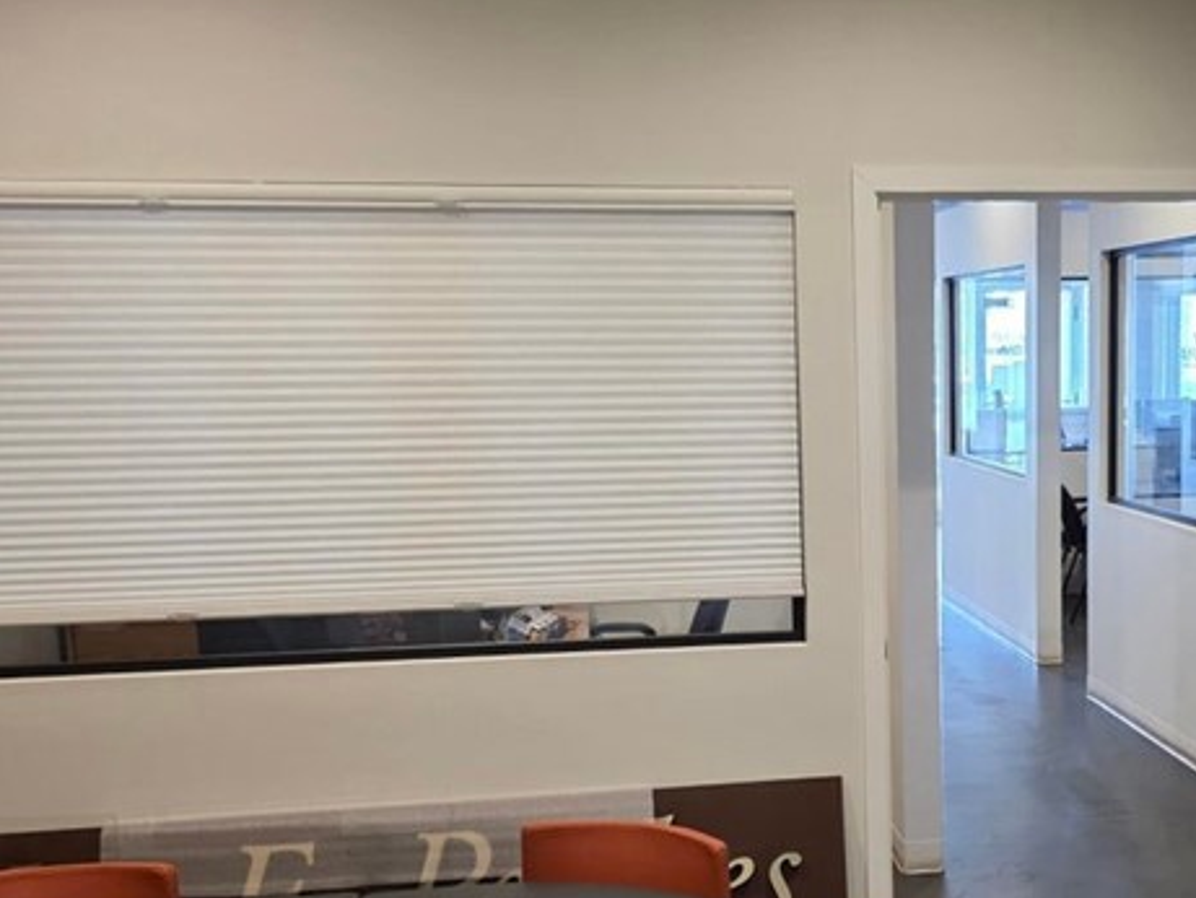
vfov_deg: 28.4
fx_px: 1763
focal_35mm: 51
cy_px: 590
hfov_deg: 36.5
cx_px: 909
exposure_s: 1/120
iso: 640
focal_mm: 6.3
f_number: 1.7
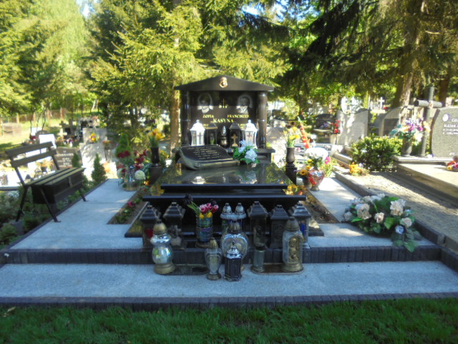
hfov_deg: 67.3
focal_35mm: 26
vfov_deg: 53.1
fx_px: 344
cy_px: 172
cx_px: 229
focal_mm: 4.6
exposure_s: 1/160
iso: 100
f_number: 3.5
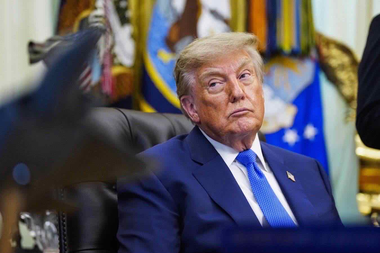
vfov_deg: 13.7
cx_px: 190
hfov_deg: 20.4
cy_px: 126
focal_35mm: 100
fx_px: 1055
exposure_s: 1/200
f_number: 2.8
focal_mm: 100
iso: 3200
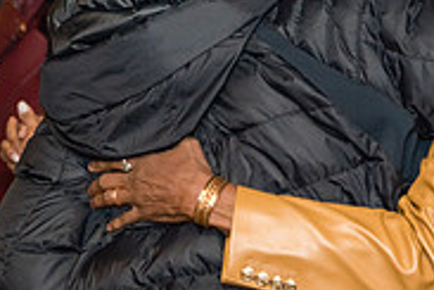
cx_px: 313
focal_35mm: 202
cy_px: 70
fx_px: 2435
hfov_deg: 10.2
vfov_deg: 6.8
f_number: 2.8
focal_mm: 63.7
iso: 3200
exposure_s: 1/125
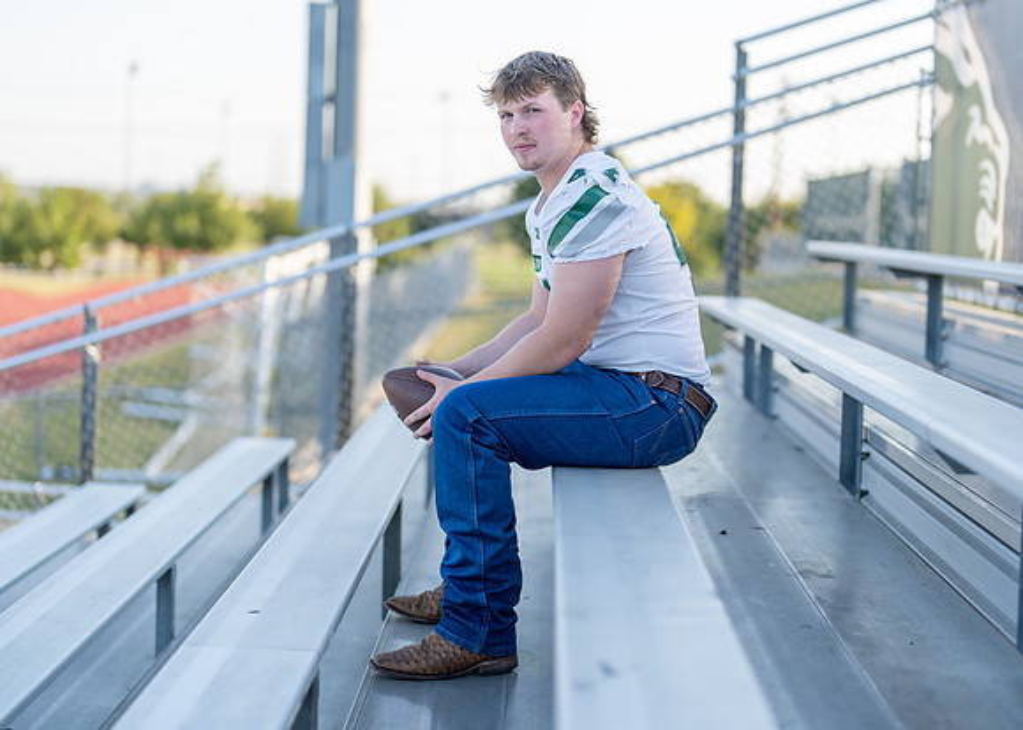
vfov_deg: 22.4
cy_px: 329
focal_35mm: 63
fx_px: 1842
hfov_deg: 31.0
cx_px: 549
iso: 100
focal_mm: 50
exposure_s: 1/1600
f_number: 1.2
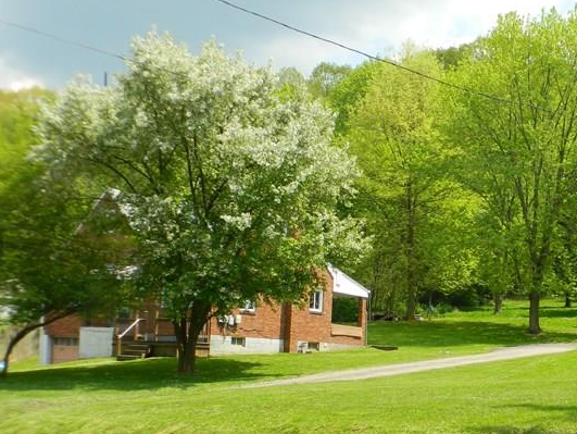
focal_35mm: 79
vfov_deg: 18.6
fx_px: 1318
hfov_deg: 24.2
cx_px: 489
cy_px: 326
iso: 80
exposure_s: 1/400
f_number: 3.5
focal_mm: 7.3
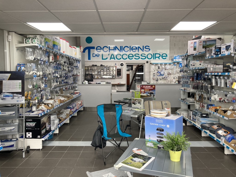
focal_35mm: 28
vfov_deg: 49.7
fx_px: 191
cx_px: 118
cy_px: 88
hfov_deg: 63.4
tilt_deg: -5.1
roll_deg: -1.1
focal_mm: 3.99
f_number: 1.8
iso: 80
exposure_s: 1/100
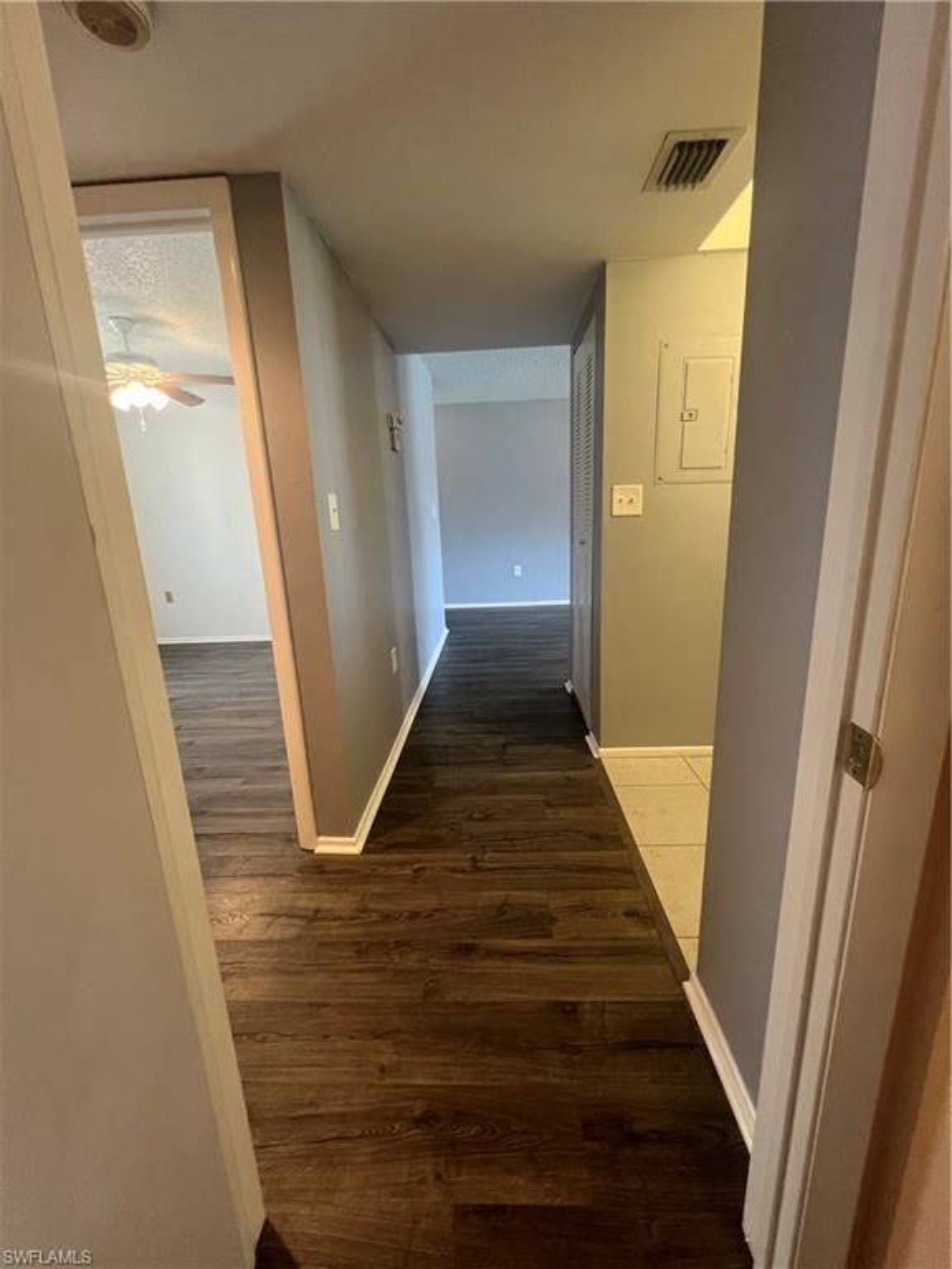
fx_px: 477
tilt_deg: -13.4
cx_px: 476
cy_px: 634
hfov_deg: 89.9
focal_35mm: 13
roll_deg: +2.4
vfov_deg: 106.2
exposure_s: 1/60
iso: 250
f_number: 1.8
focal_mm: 1.57
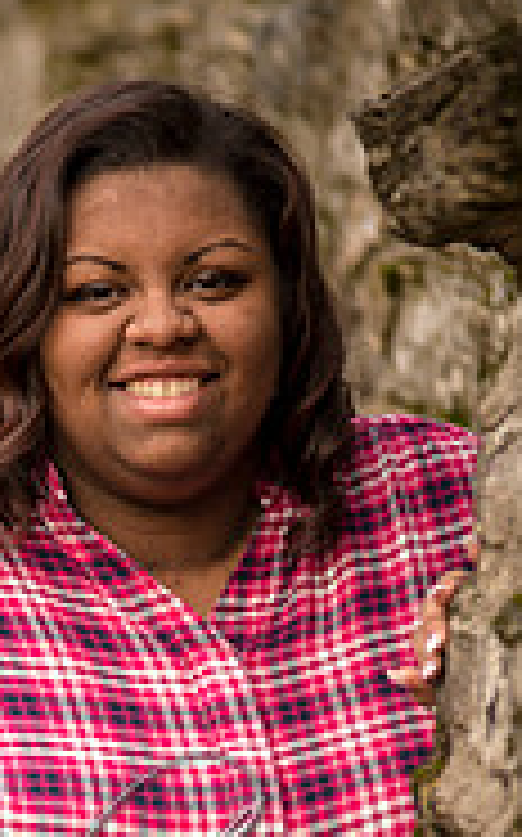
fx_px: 10122
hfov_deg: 3.0
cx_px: 36
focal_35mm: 444
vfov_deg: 4.7
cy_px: 774
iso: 200
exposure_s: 1/200
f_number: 2.8
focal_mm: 180
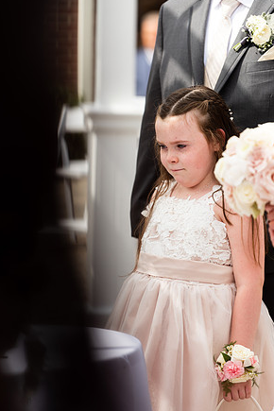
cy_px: 201
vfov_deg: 9.9
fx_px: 2363
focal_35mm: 207
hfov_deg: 6.6
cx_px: 137
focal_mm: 200
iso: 64
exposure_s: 1/640
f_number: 2.8
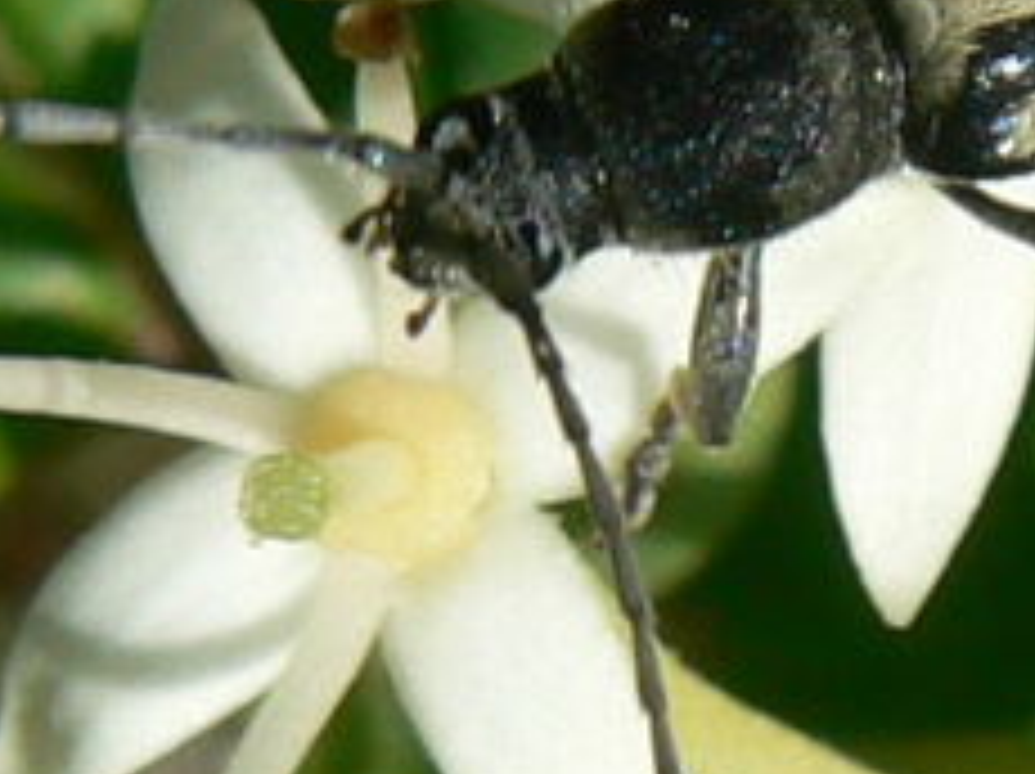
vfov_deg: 15.6
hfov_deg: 20.8
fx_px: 2808
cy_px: 158
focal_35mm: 94
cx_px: 693
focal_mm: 6
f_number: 6.3
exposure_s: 1/500
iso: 80
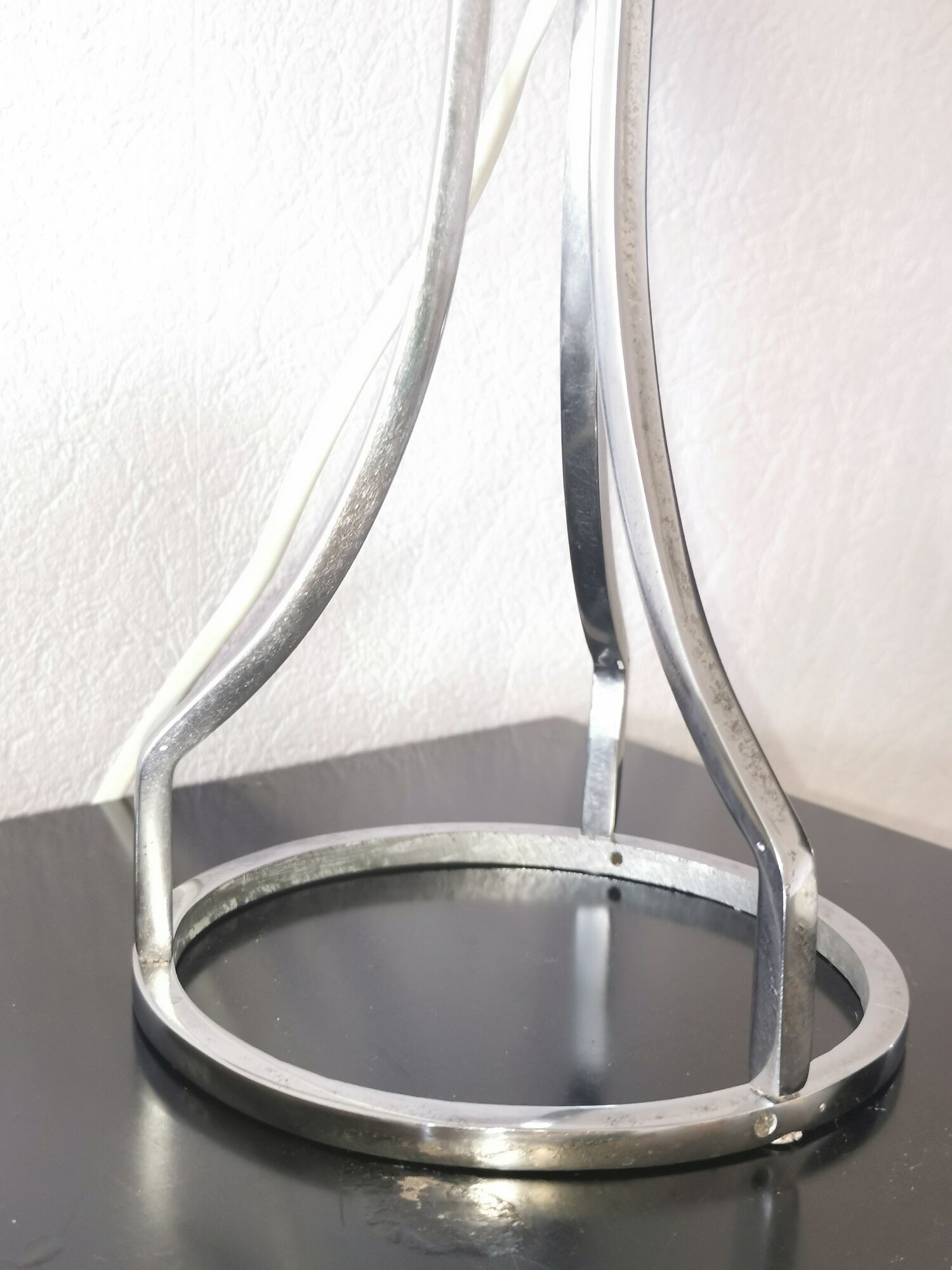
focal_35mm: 48
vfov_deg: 39.7
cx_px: 476
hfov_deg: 30.3
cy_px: 635
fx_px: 1760
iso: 320
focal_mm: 5.58
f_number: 1.8
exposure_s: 1/33.3
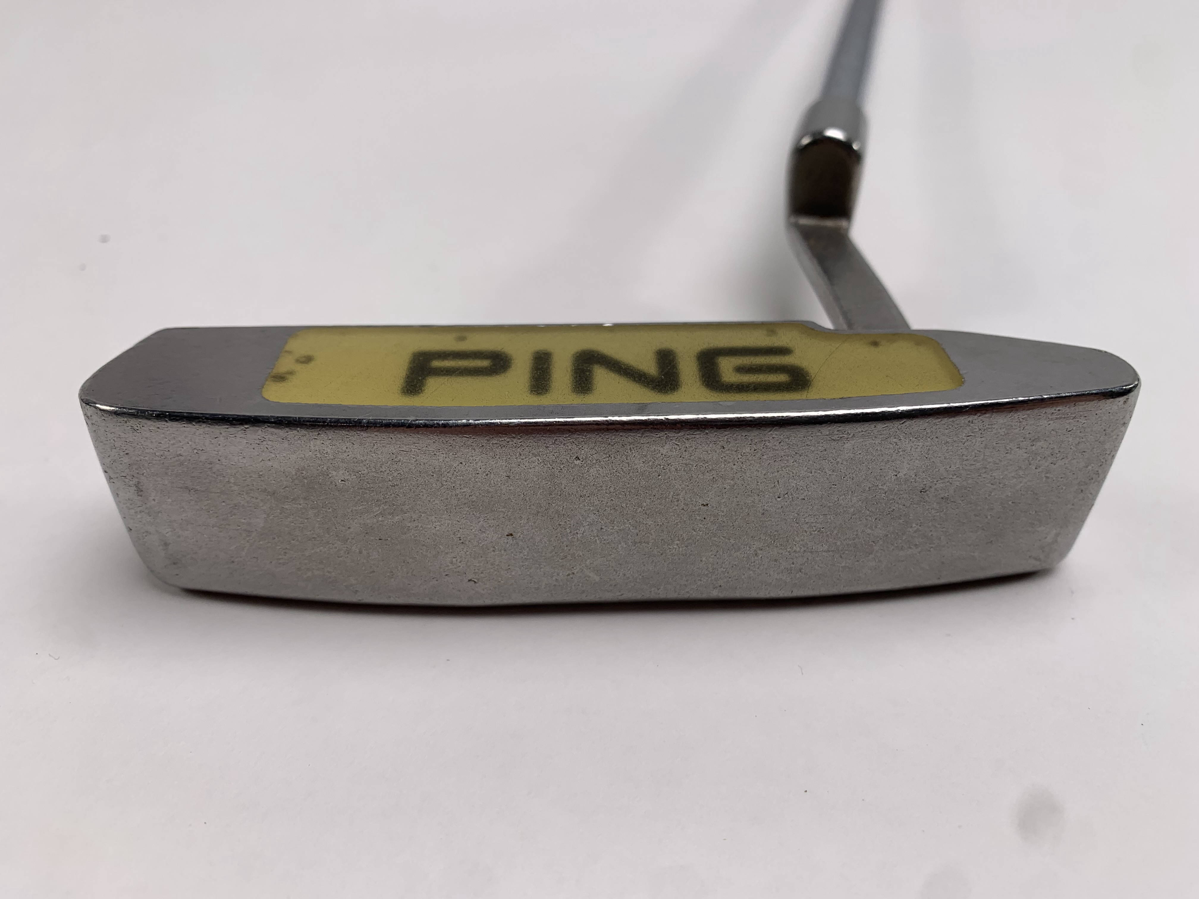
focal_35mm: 26
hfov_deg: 67.3
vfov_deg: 53.1
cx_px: 600
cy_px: 450
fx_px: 901
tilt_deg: -37.4
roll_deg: +0.4
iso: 25
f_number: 1.8
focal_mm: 4.25
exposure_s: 1/217
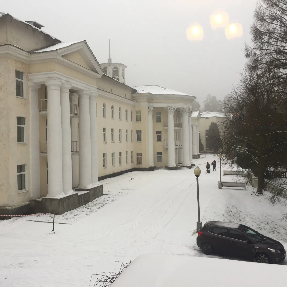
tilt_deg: -1.0
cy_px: 142
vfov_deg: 47.2
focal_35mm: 35
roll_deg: +0.0
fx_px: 328
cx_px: 116
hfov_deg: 47.0
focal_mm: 4.15
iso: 40
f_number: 2.2
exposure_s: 1/100
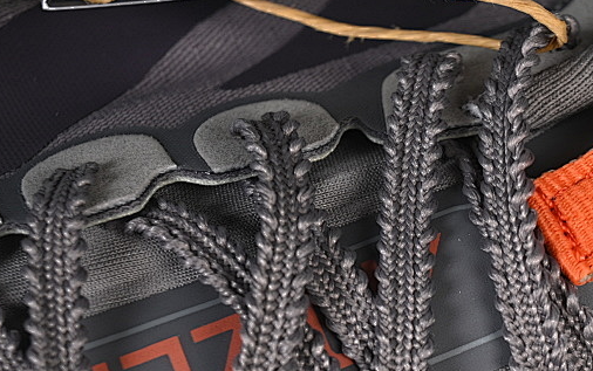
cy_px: 325
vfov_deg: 8.0
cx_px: 522
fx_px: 2636
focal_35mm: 163
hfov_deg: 12.7
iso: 160
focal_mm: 50
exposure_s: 1/80
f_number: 7.1
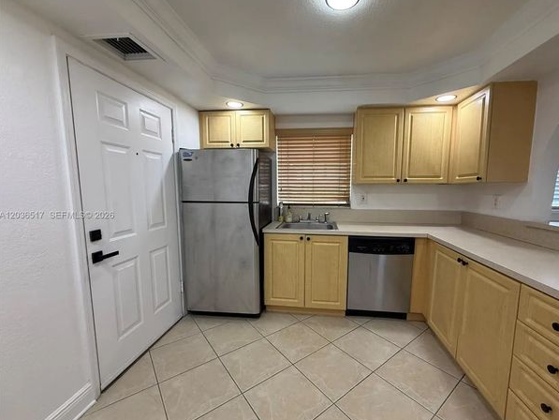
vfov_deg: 81.7
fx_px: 242
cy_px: 216
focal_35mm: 15
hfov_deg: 98.0
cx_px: 297
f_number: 2.2
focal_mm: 2.22
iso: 200
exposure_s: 1/120
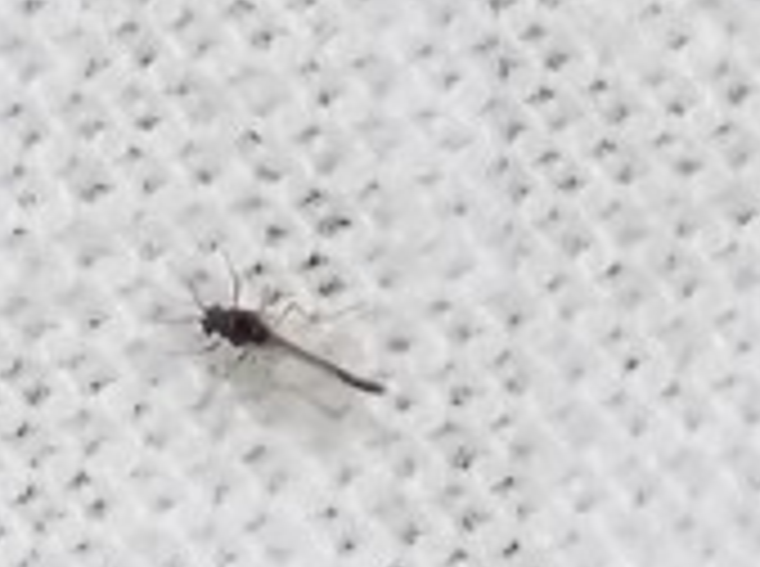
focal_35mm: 597
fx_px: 13079
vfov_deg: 2.5
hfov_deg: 3.3
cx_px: -731
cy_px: 1197
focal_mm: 20.9
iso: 200
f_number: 4.8
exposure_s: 1/30
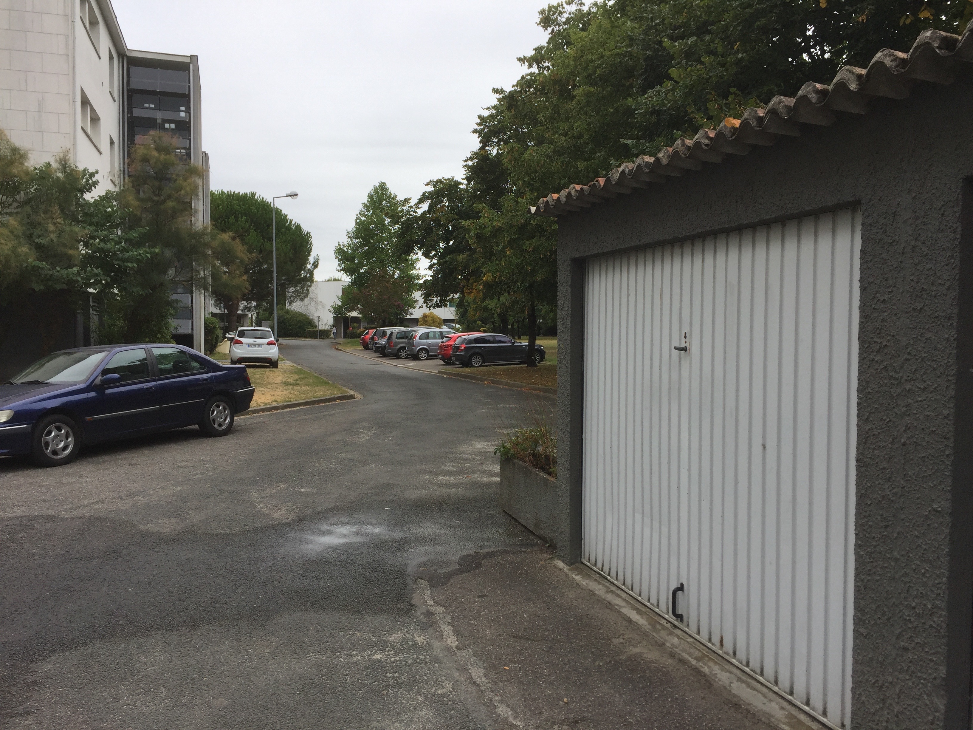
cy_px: 365
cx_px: 486
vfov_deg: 48.2
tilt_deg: -1.2
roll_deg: -1.5
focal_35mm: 29
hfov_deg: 61.7
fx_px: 815
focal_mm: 4.15
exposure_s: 1/860
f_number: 2.2
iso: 32
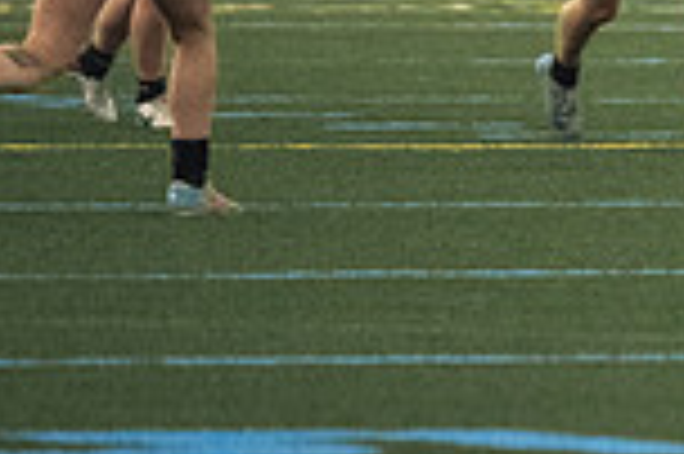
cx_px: 1292
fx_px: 21712
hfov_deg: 1.8
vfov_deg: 1.2
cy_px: -148
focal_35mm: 1144
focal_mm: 200
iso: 7200
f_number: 2.8
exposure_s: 1/500
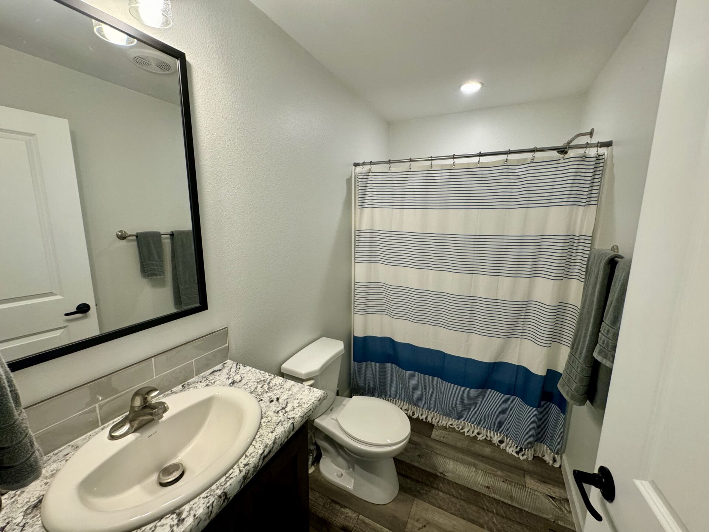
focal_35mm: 14
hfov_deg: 102.1
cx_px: 354
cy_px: 266
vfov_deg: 85.7
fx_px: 287
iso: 250
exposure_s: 1/120
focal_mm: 2.22
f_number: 2.2
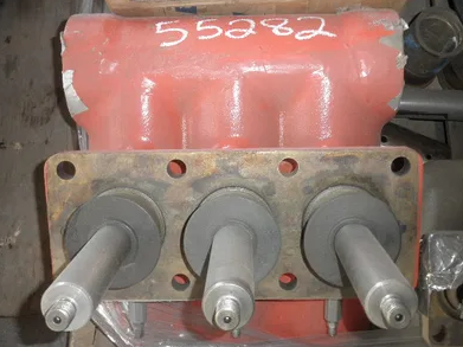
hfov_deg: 42.1
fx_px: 602
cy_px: 171
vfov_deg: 32.2
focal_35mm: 45
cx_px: 230
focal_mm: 7.9
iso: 200
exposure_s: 1/80
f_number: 3.4
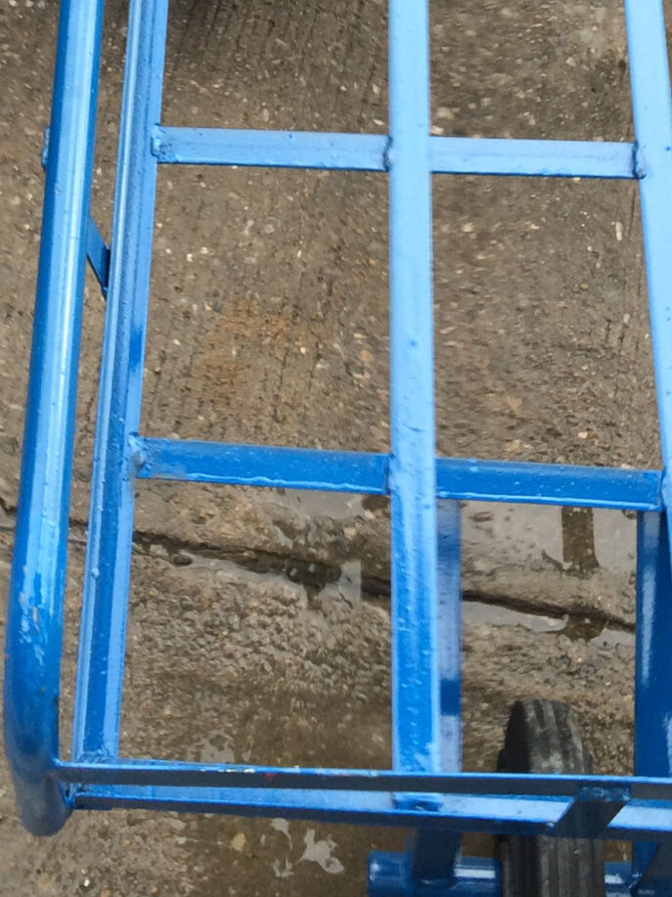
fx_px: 2098
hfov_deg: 18.1
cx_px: 211
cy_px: -330
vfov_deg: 21.4
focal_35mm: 81
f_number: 2.2
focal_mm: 4.15
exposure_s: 1/249
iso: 32
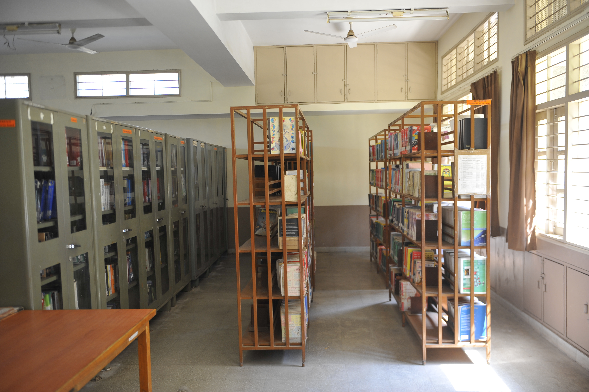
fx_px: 523
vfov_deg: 41.1
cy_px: 196
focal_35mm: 32
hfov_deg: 58.7
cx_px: 294
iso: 400
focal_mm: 32
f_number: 2.8
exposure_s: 1/80
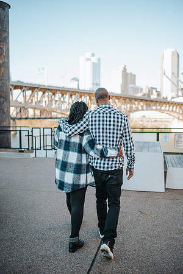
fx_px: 267
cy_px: 137
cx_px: 92
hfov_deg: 37.9
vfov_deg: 54.4
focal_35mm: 35
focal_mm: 35
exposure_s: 1/640
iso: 100
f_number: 1.8
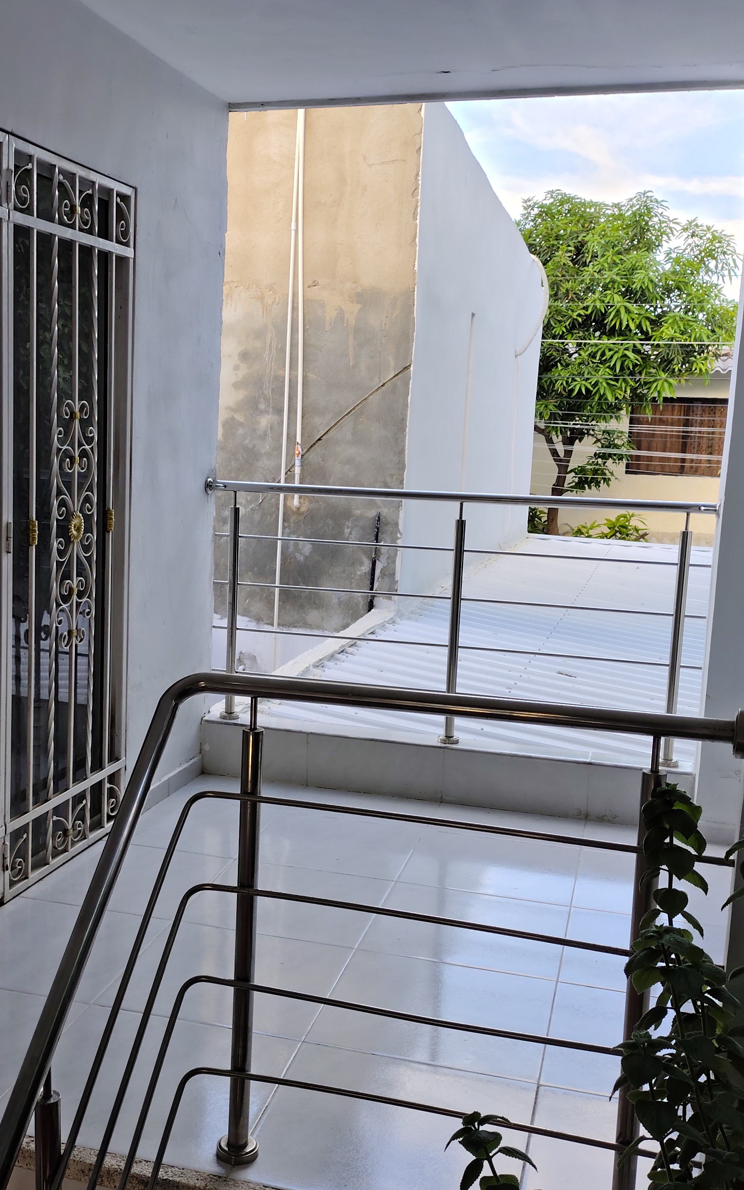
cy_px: 597
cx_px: 286
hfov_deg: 35.2
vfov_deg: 54.0
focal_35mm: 36
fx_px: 1168
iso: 143
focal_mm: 4.71
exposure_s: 1/167
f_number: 1.7
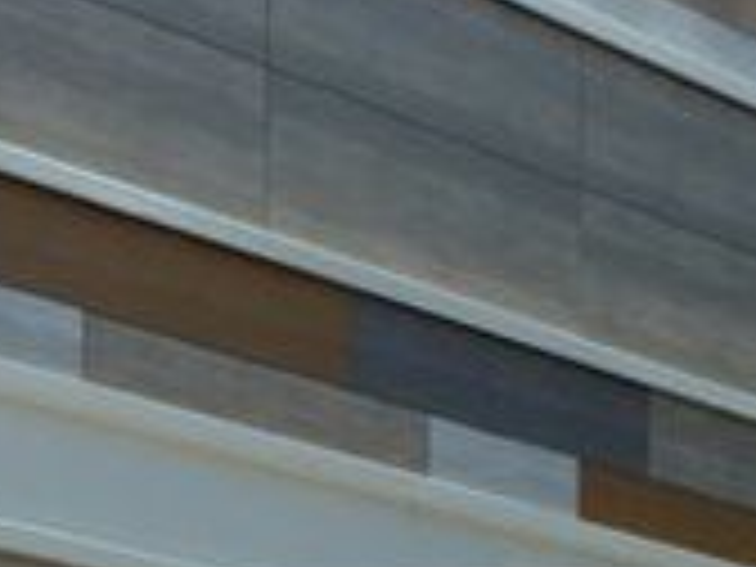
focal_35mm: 172
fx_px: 3756
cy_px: 1262
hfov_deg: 11.2
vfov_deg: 8.1
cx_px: -234
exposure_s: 1/1600
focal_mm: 11.1
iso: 125
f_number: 3
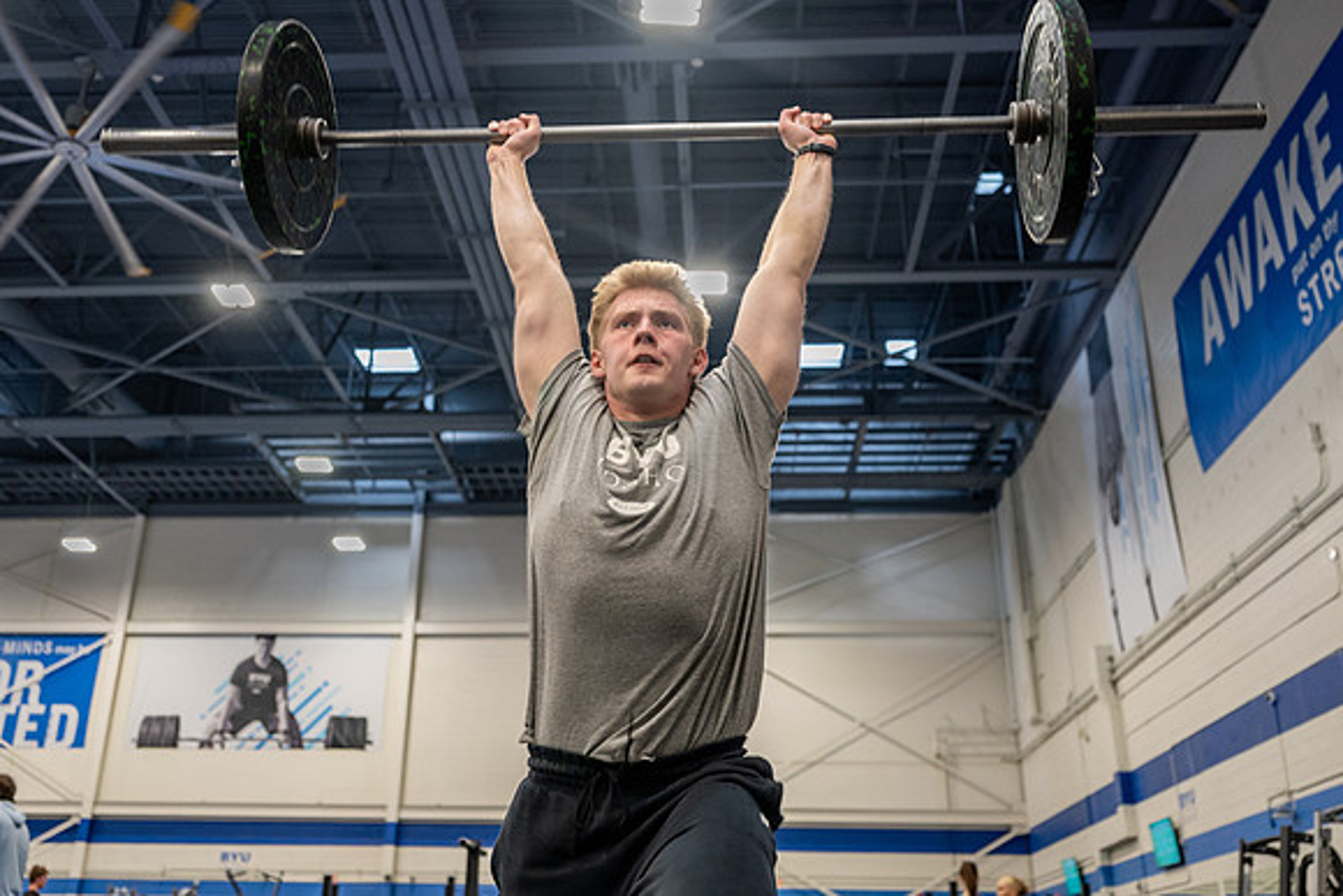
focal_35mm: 36
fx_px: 1343
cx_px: 626
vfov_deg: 36.7
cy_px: 355
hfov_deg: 53.1
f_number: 2.8
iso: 1000
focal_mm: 29
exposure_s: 1/80
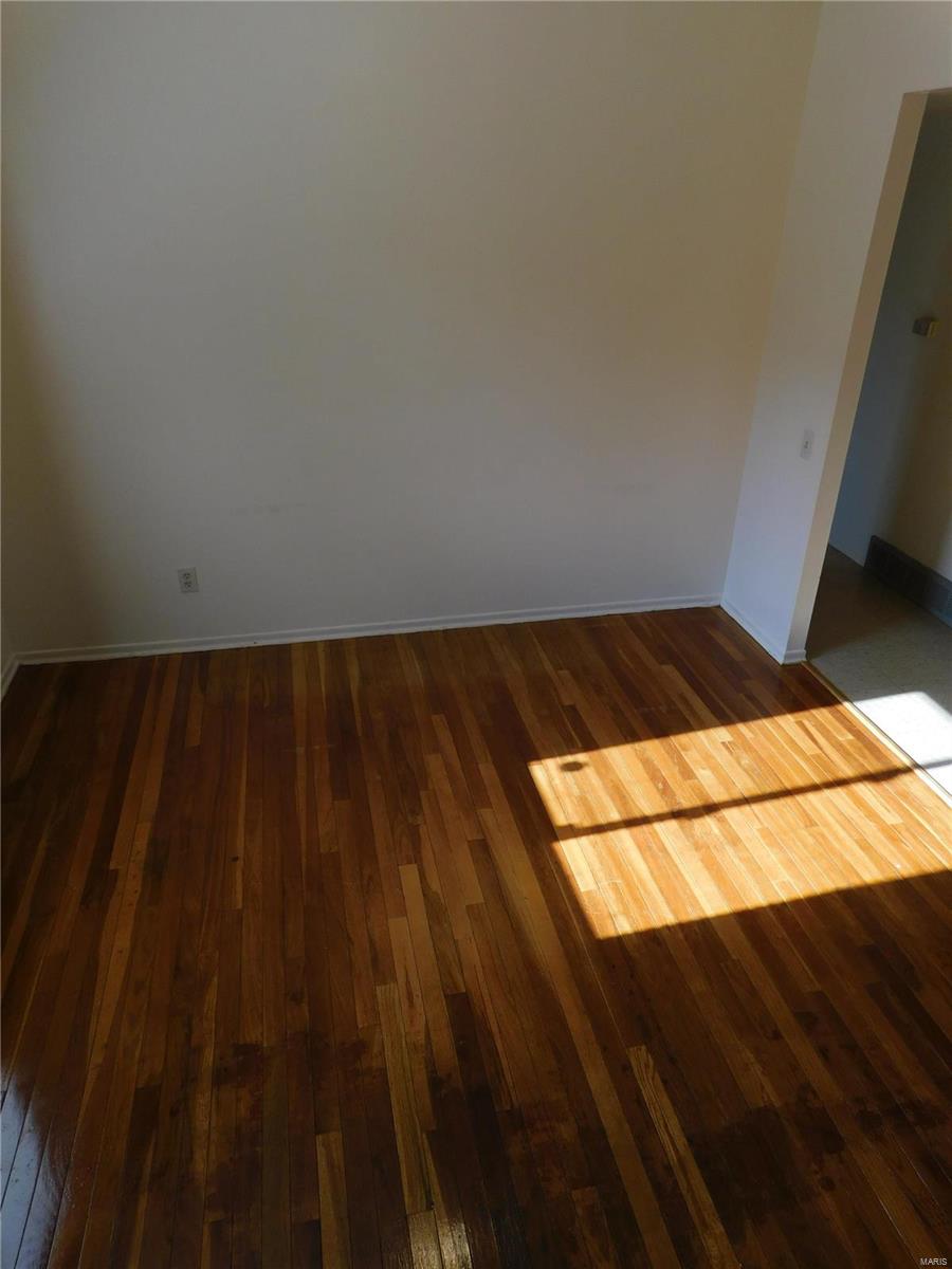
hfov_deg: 58.9
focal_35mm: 23
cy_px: 634
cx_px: 476
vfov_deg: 73.9
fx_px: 843
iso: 125
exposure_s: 1/125
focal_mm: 4
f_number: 3
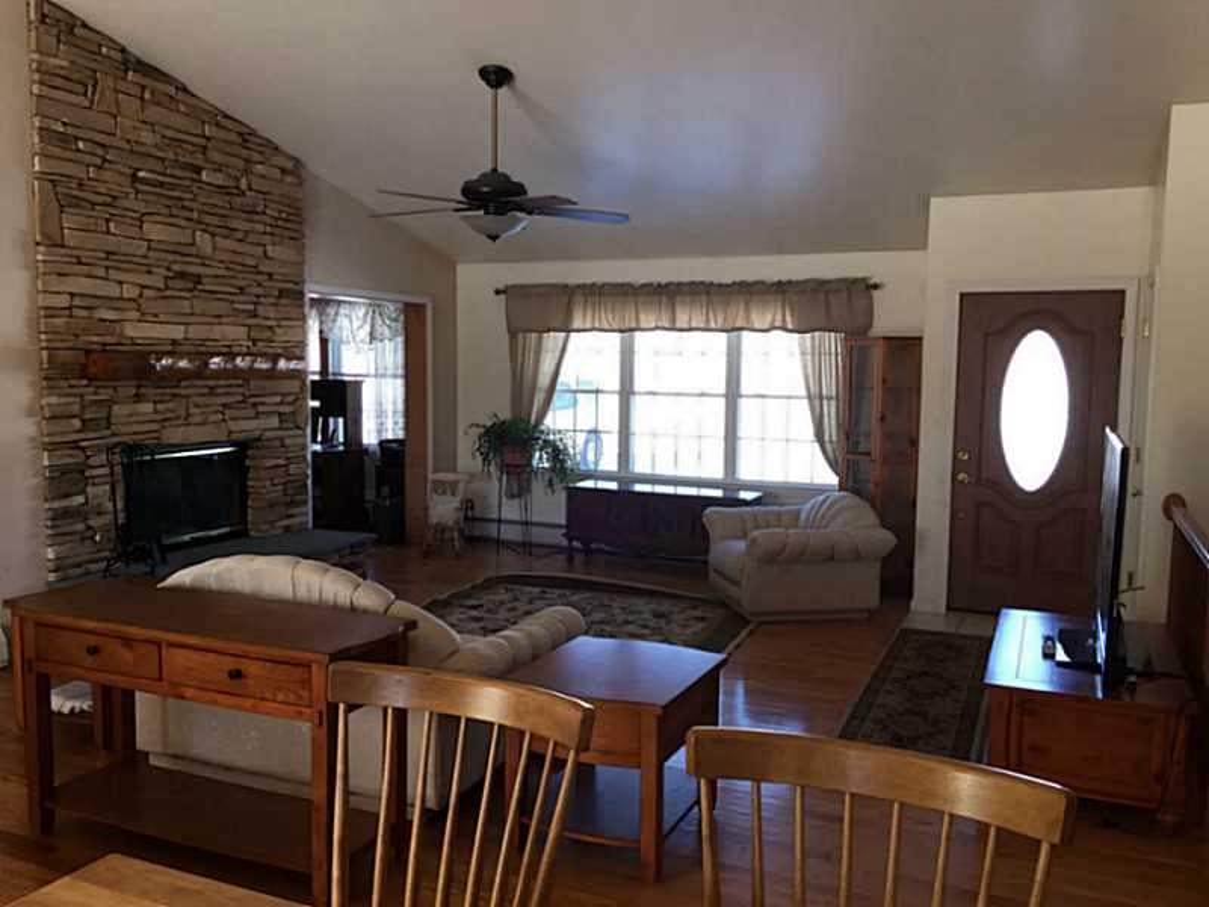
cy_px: 454
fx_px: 1013
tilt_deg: -5.8
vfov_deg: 48.2
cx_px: 604
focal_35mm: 29
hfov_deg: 61.7
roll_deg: -1.3
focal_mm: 4.15
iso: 40
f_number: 2.2
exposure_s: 1/60
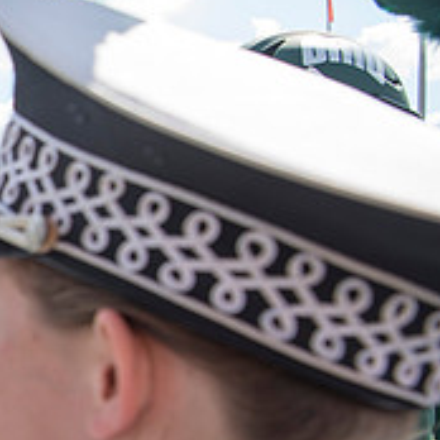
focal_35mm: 68
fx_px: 978
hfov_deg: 20.3
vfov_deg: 24.9
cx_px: -286
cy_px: 353
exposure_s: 1/500
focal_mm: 24
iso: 200
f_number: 5.6
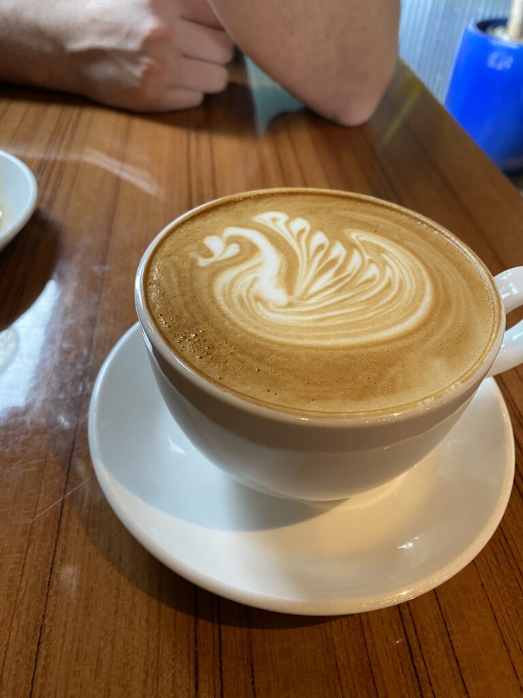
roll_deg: -5.3
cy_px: 349
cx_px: 262
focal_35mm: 25
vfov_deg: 69.4
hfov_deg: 54.9
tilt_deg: -42.8
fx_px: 504
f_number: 1.8
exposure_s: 1/60
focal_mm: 4.25
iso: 160
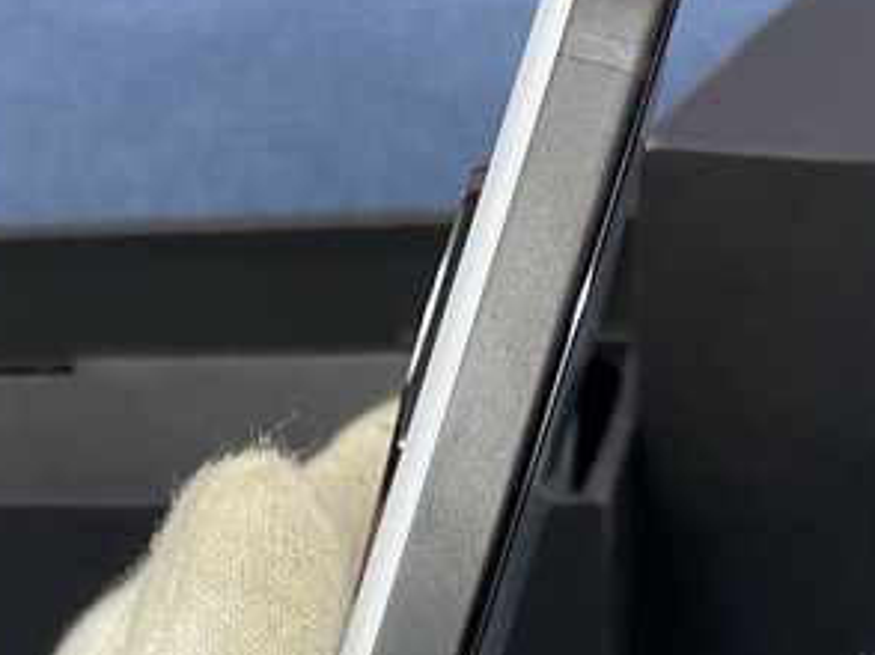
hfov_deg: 22.7
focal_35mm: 85
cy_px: 1152
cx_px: 173
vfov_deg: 15.2
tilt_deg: -48.3
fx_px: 2147
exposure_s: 1/60
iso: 125
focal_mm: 4.25
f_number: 1.8
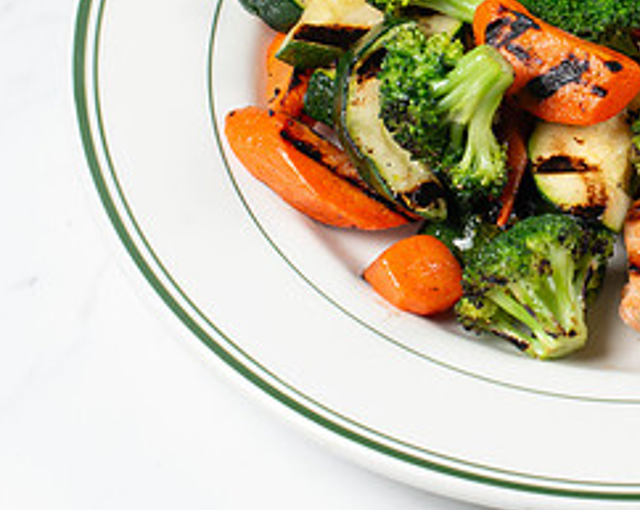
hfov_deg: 12.5
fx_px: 2895
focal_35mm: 153
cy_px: 110
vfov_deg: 10.1
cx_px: 650
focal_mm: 50
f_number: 8
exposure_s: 1/200
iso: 200
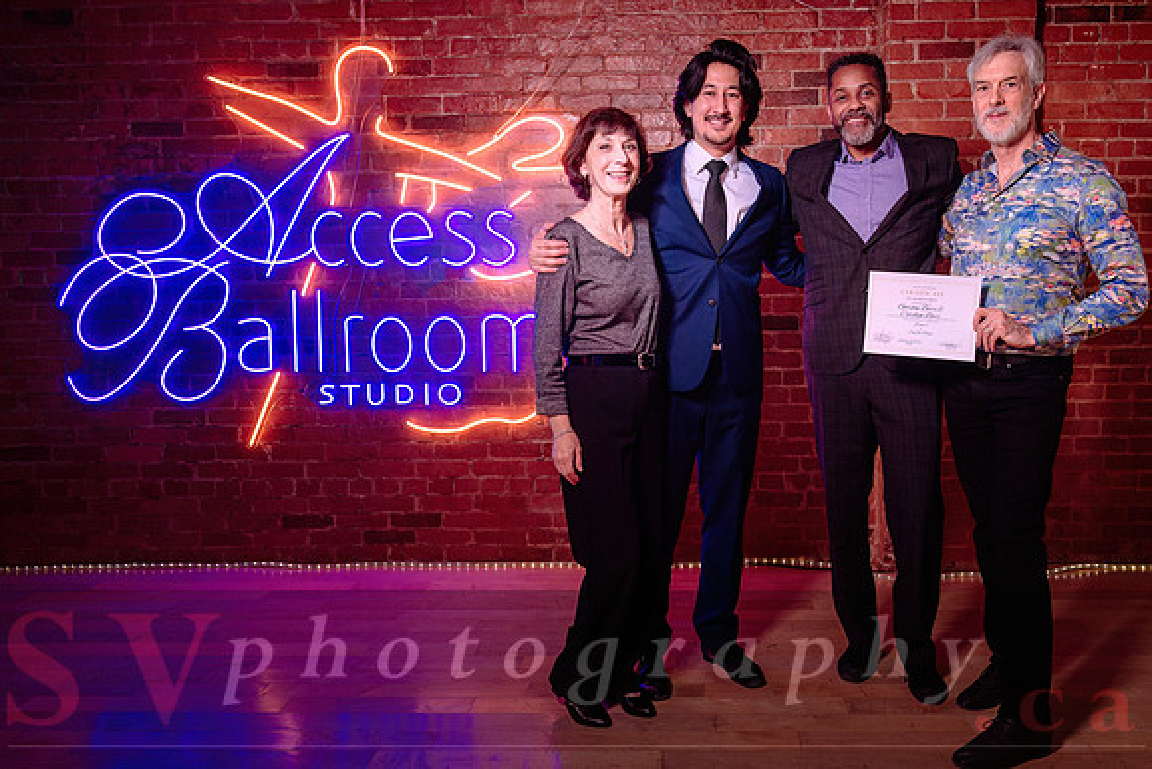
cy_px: 359
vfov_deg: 41.2
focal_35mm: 32
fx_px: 1022
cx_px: 677
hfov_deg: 58.4
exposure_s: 1/160
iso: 1000
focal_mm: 27
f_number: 4
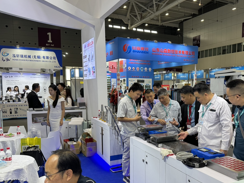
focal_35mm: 33
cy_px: 108
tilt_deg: -3.3
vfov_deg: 42.8
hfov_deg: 54.5
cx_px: 157
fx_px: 233
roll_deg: +0.1
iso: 80
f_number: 1.78
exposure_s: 1/100
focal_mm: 6.86
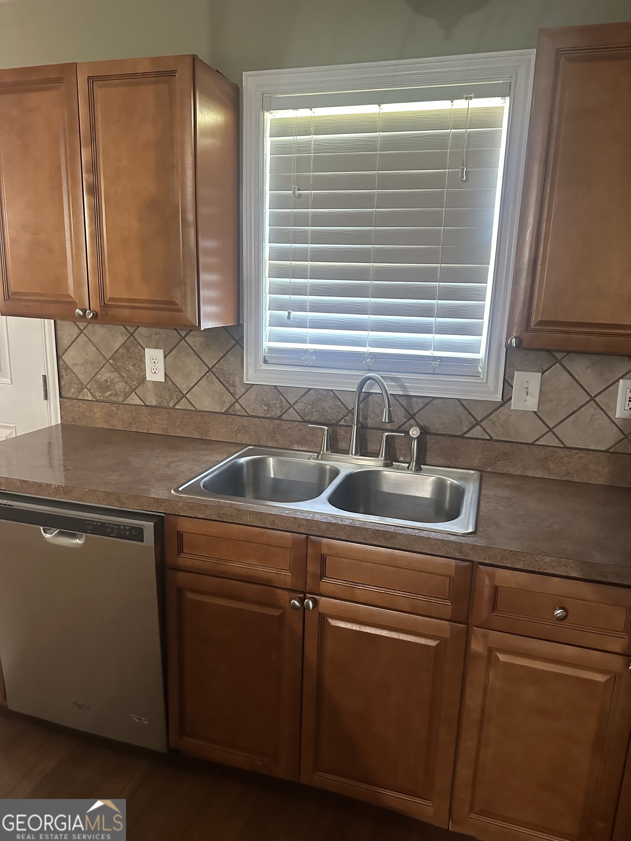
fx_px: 583
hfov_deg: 56.8
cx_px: 316
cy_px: 420
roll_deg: -3.8
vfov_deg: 71.6
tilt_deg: -10.2
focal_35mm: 24
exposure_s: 1/60
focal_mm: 6.86
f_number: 1.78
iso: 800
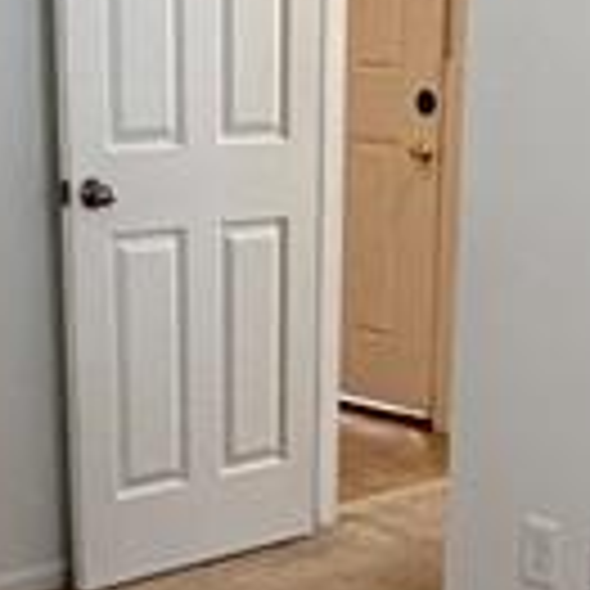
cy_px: 646
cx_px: 369
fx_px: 1870
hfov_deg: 17.9
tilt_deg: -19.9
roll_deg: -0.6
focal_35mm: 97
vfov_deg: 17.3
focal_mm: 2.22
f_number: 2.2
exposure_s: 1/120
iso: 250
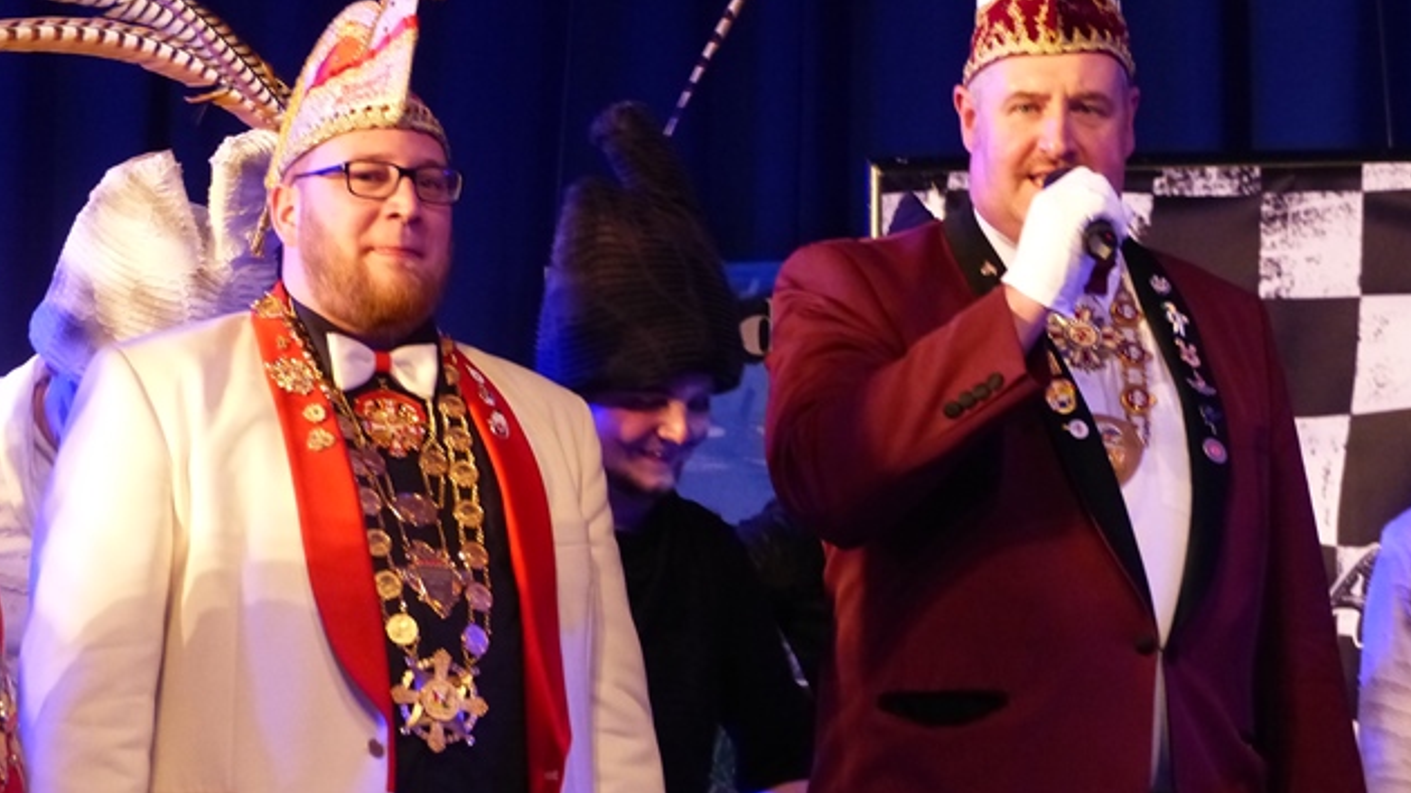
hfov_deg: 14.8
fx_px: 5424
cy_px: 260
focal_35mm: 145
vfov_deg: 8.4
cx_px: 703
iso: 800
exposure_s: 1/50
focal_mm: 23.5
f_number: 2.8
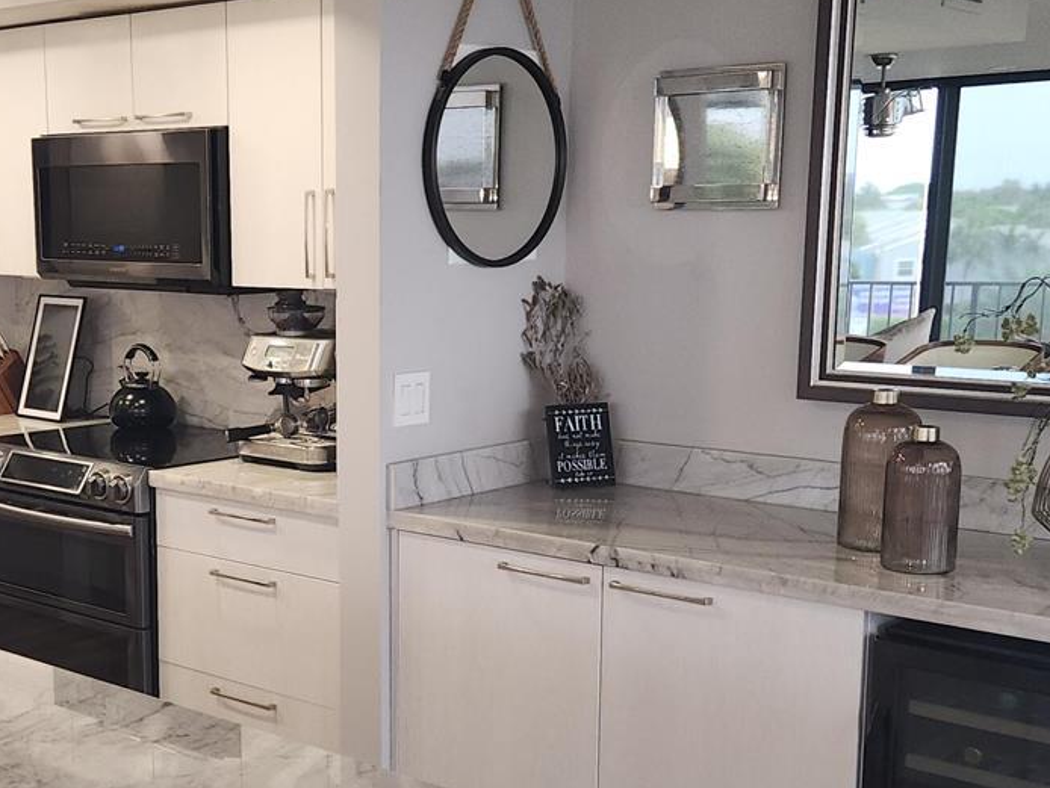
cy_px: 499
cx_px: 300
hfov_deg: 35.6
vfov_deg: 27.4
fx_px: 1608
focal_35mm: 53
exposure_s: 1/40
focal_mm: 5.4
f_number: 1.8
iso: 100
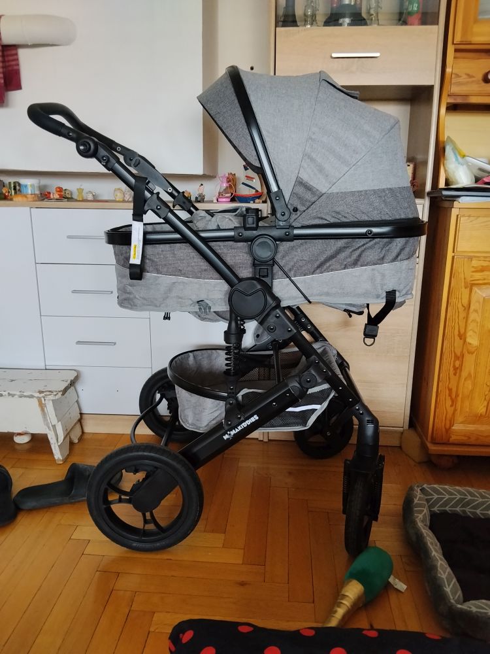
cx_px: 245
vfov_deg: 61.7
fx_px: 547
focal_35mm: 29
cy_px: 327
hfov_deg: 48.2
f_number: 1.8
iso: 320
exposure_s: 1/33
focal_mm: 3.96
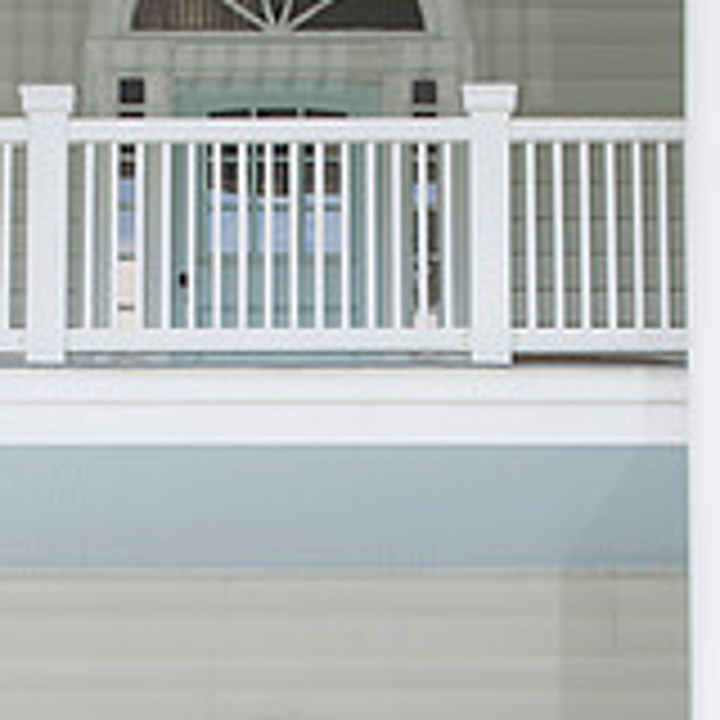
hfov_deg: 8.1
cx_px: 290
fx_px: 5059
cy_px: 688
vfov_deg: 8.1
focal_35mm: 215
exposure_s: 1/125
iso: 320
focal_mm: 90
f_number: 4.5
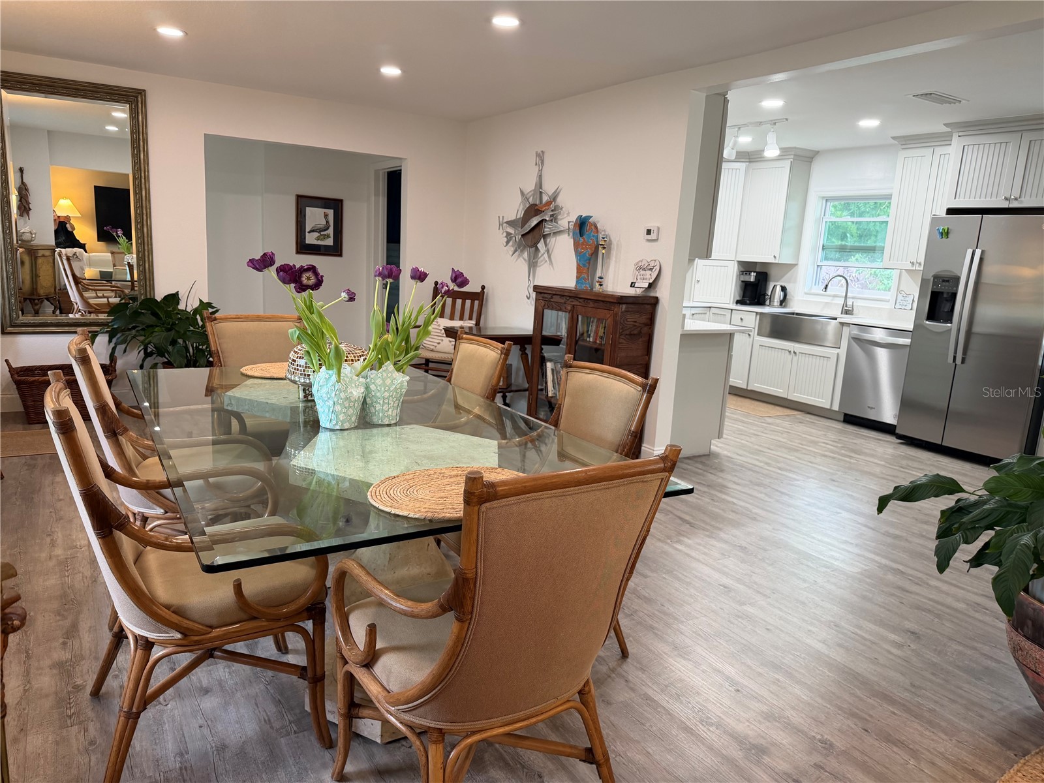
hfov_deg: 71.6
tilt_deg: -10.7
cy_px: 392
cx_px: 522
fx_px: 724
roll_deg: -3.2
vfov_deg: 56.8
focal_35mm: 24
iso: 200
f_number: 1.78
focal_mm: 6.76
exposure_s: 1/60
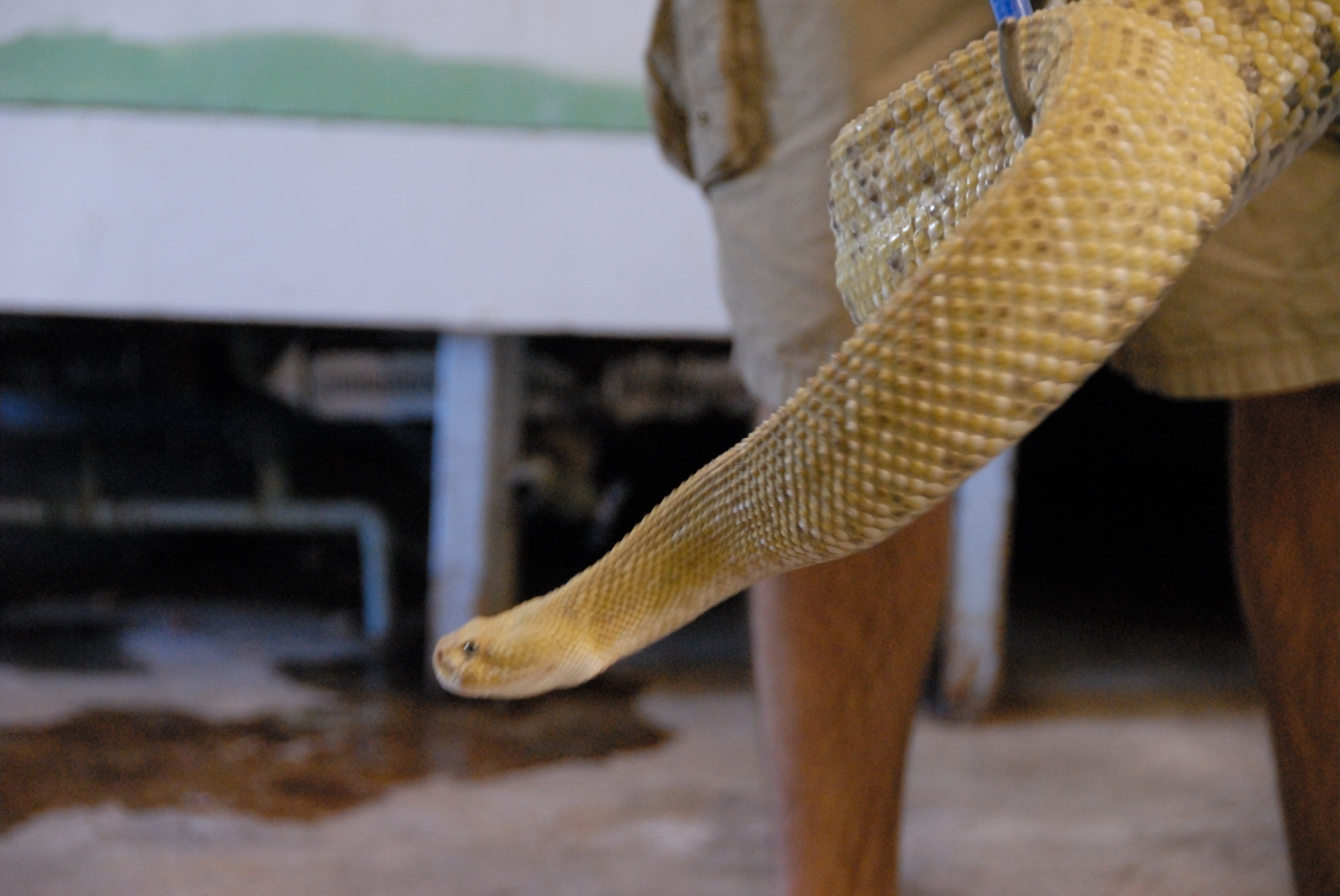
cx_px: 670
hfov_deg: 14.4
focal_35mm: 142
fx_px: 5309
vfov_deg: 9.7
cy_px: 448
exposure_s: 1/40
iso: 1600
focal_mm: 95
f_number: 5.3
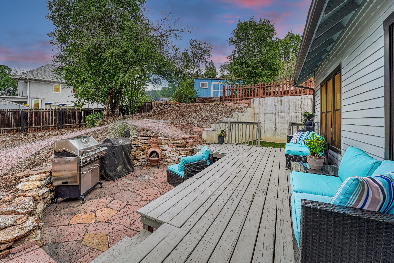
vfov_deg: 81.2
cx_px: 197
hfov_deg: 104.3
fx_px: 153
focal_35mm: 14
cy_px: 132
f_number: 8
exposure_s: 1/50
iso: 800
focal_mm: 14
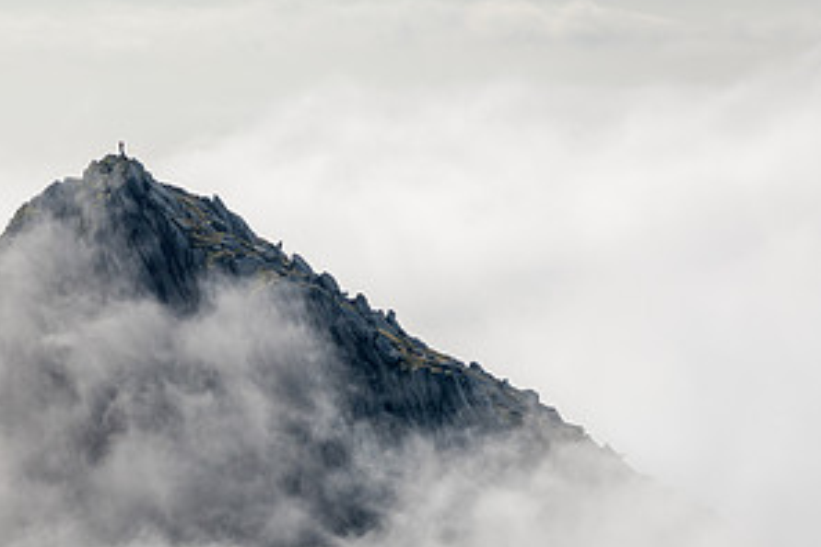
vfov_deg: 3.5
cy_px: 432
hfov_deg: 5.3
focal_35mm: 391
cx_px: 72
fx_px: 8916
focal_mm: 200
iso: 64
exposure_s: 1/1000
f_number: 8
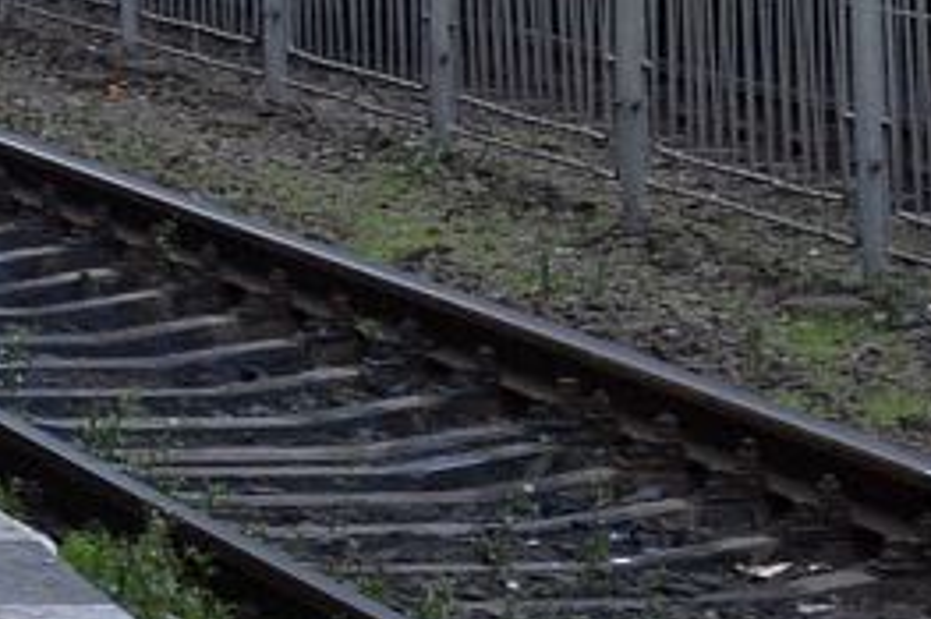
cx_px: -892
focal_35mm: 376
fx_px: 9725
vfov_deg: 3.6
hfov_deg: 5.4
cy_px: -350
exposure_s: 1/15
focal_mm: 55
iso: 720
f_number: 5.6
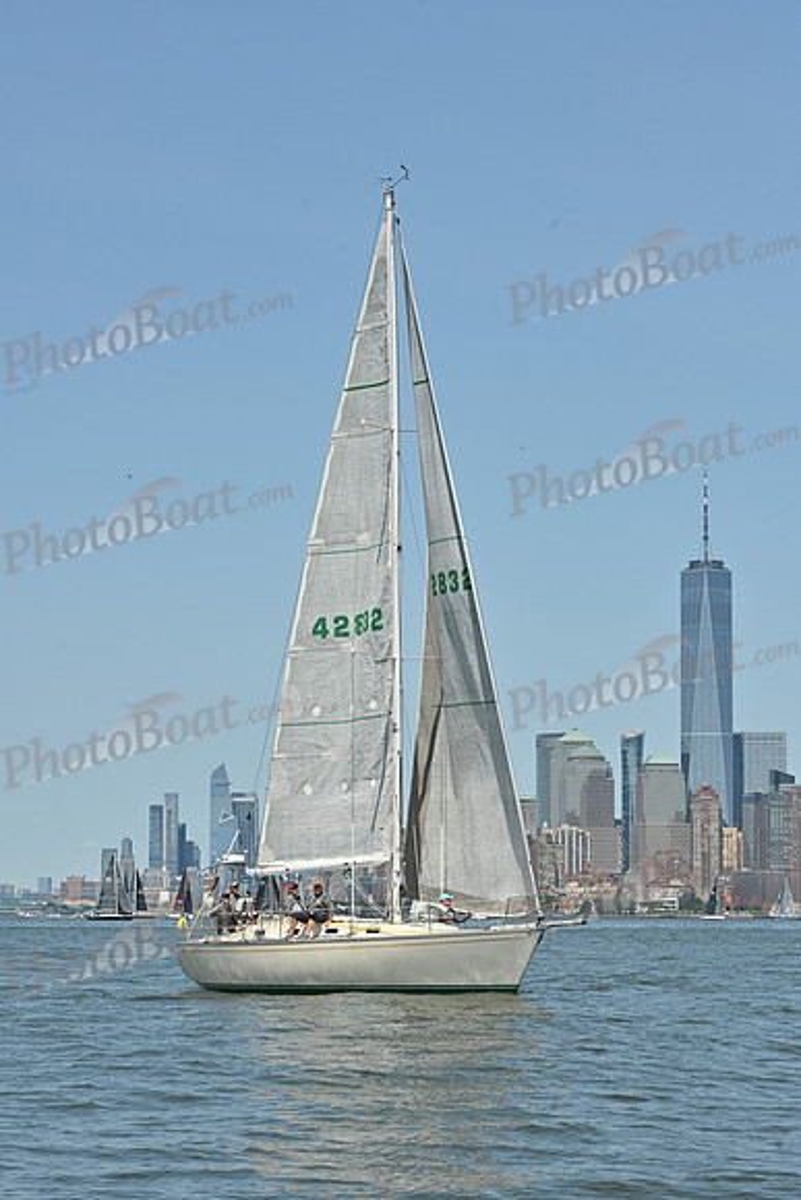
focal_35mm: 100
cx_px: 400
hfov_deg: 13.7
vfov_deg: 20.4
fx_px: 3335
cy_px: 600
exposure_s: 1/1000
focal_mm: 100
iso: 320
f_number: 11
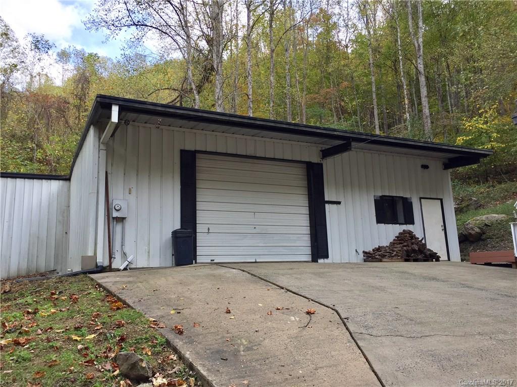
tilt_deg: +11.4
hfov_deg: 61.7
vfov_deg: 48.2
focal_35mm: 29
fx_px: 433
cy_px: 194
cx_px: 258
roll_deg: +0.7
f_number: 2.2
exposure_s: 1/284
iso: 32
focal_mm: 4.15
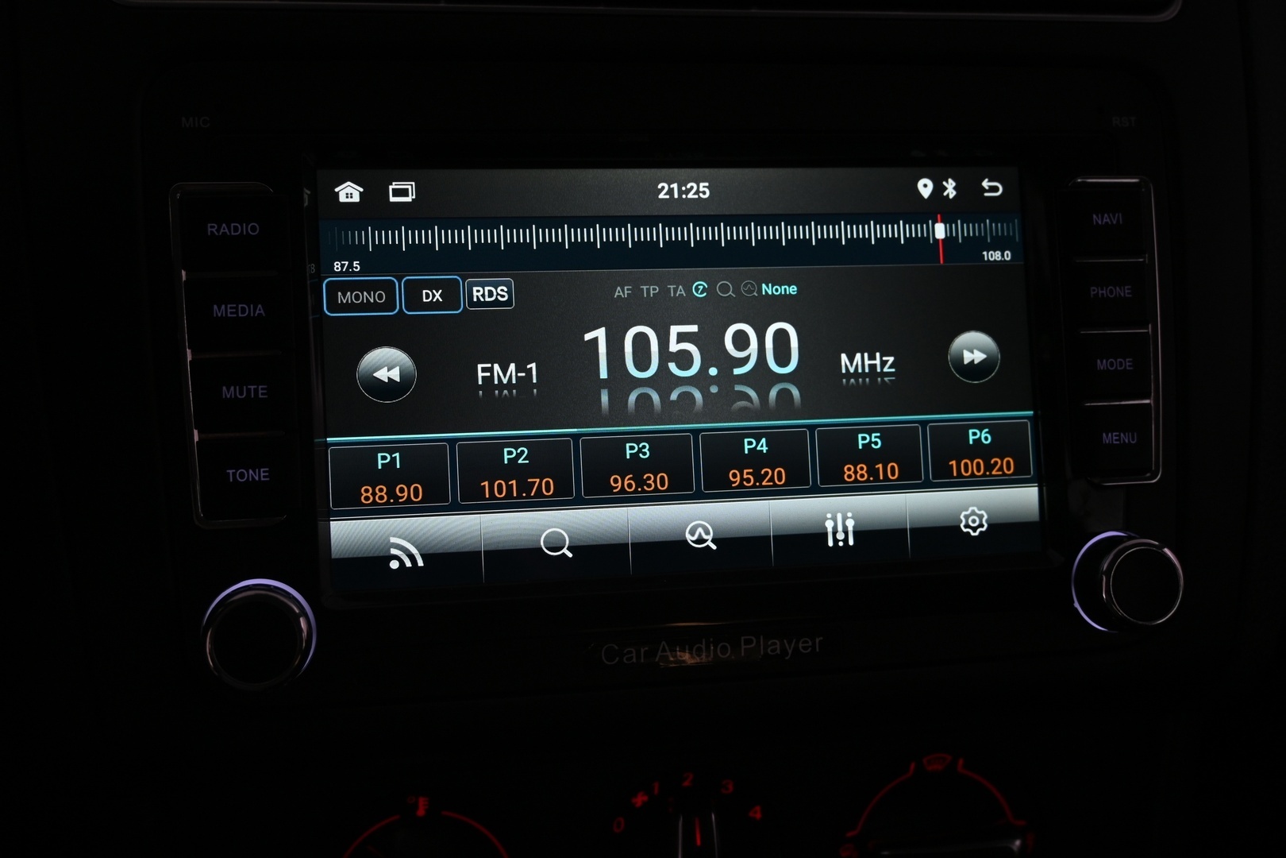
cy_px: 429
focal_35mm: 40
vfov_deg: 33.6
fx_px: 1420
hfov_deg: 48.7
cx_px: 643
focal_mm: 26.5
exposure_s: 1/60
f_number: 4.5
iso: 320
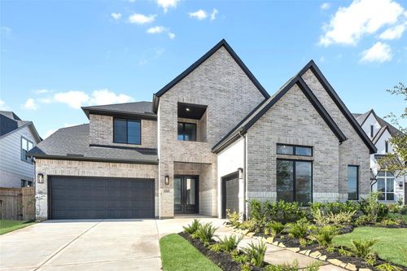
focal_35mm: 14
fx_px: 158
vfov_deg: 81.2
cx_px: 204
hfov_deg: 104.3
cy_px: 136
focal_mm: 14
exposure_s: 1/1000
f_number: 9
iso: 100
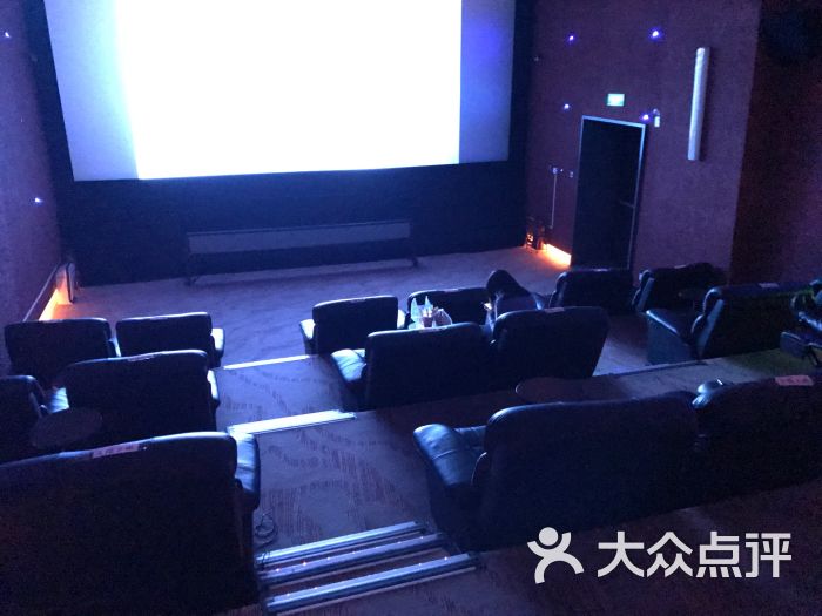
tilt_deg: -19.3
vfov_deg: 49.7
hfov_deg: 63.4
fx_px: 665
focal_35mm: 28
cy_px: 308
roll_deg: +0.4
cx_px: 411
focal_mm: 3.99
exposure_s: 1/4
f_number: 1.8
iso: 1600
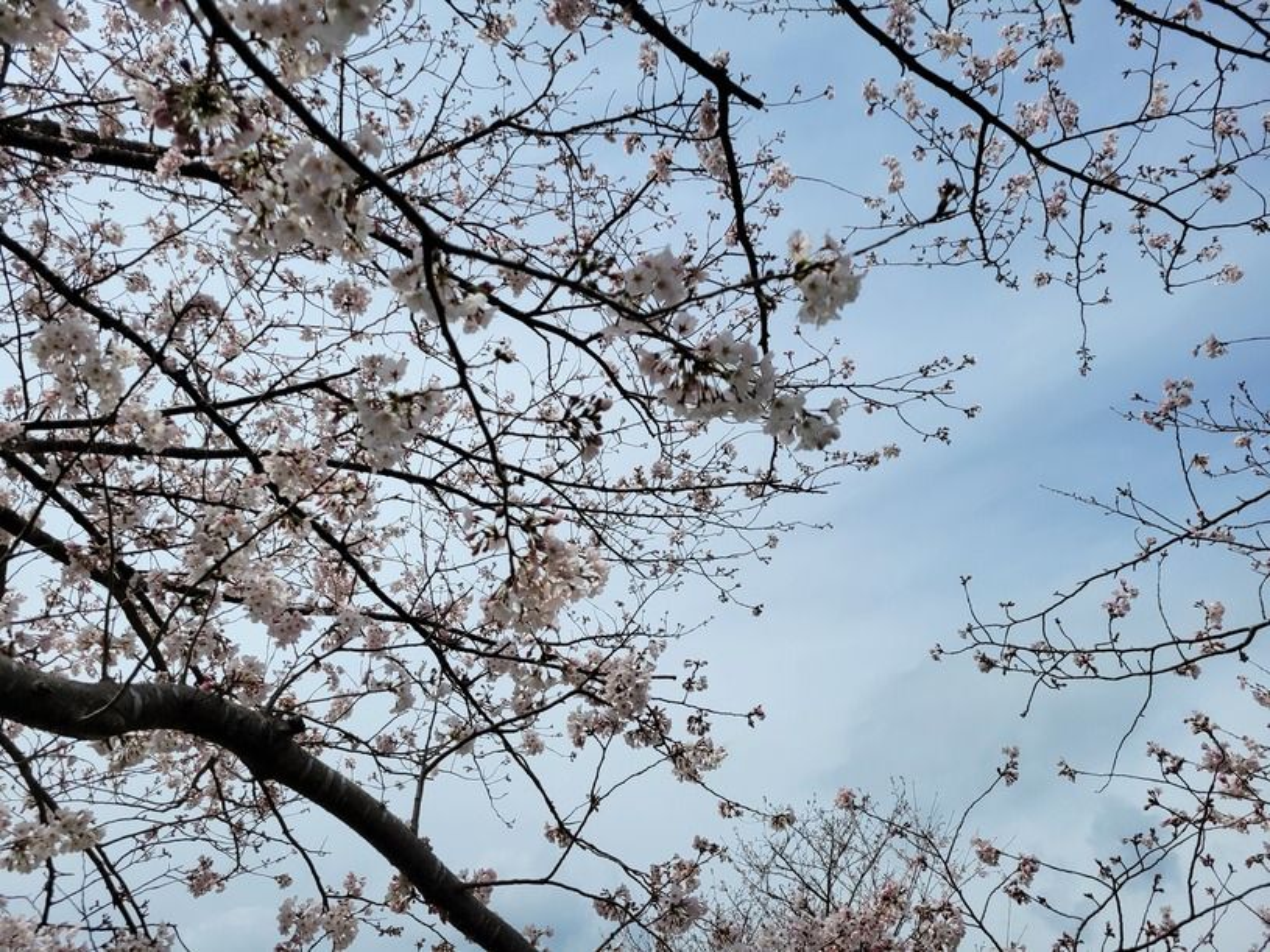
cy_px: 476
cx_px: 635
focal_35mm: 26
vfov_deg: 53.1
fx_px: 954
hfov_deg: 67.3
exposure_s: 1/5534
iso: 40
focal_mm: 5.4
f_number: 1.8
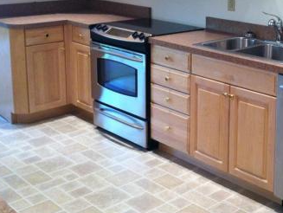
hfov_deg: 30.4
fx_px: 507
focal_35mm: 62
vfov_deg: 23.3
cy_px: 35
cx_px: 226
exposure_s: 1/15
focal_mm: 3.85
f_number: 2.8
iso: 160
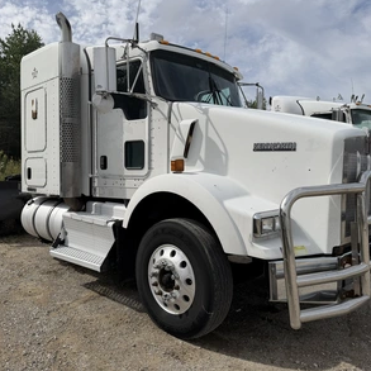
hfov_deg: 55.6
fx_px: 352
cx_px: 179
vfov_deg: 55.6
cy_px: 186
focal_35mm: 29
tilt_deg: -4.5
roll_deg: -0.5
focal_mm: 6.76
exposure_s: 1/11905
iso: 100
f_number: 1.78
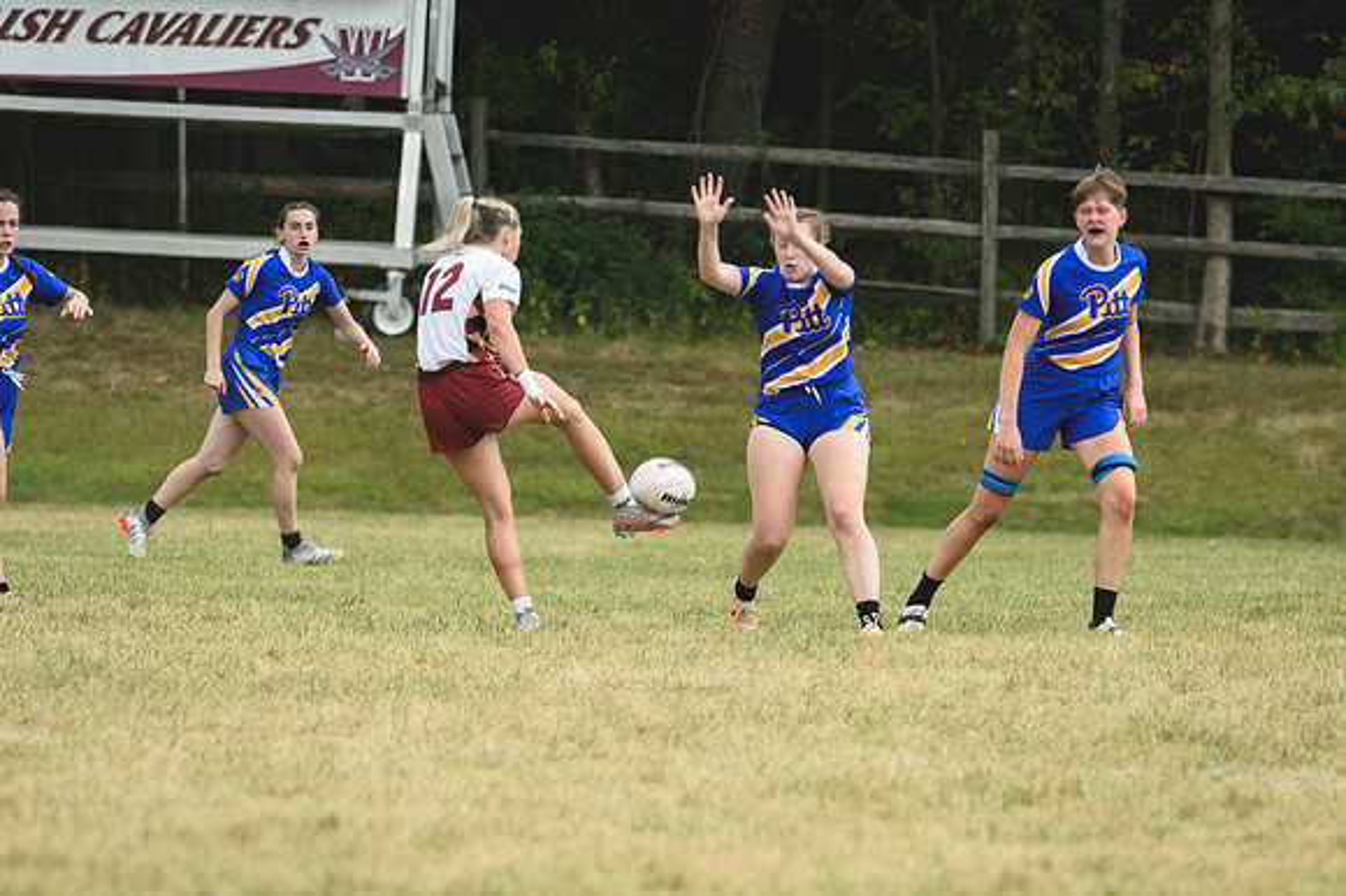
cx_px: 673
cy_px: 448
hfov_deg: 3.9
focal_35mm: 525
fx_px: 19617
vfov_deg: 2.6
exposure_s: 1/1000
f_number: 6
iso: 280
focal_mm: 350
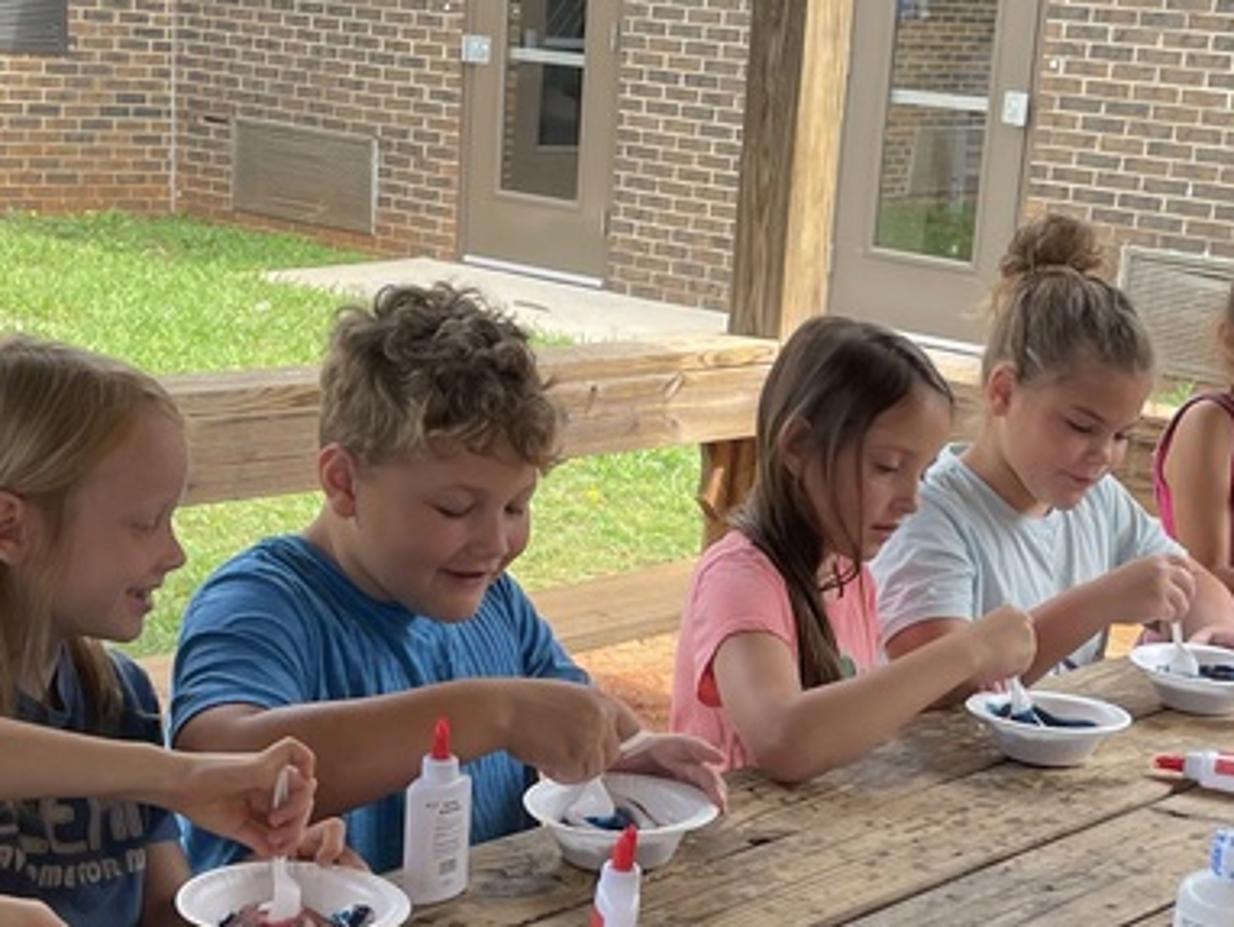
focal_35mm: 68
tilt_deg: -16.3
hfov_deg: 28.5
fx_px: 2426
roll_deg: -4.9
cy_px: 717
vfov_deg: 21.4
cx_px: 746
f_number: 1.6
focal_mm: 4.2
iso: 32
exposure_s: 1/267
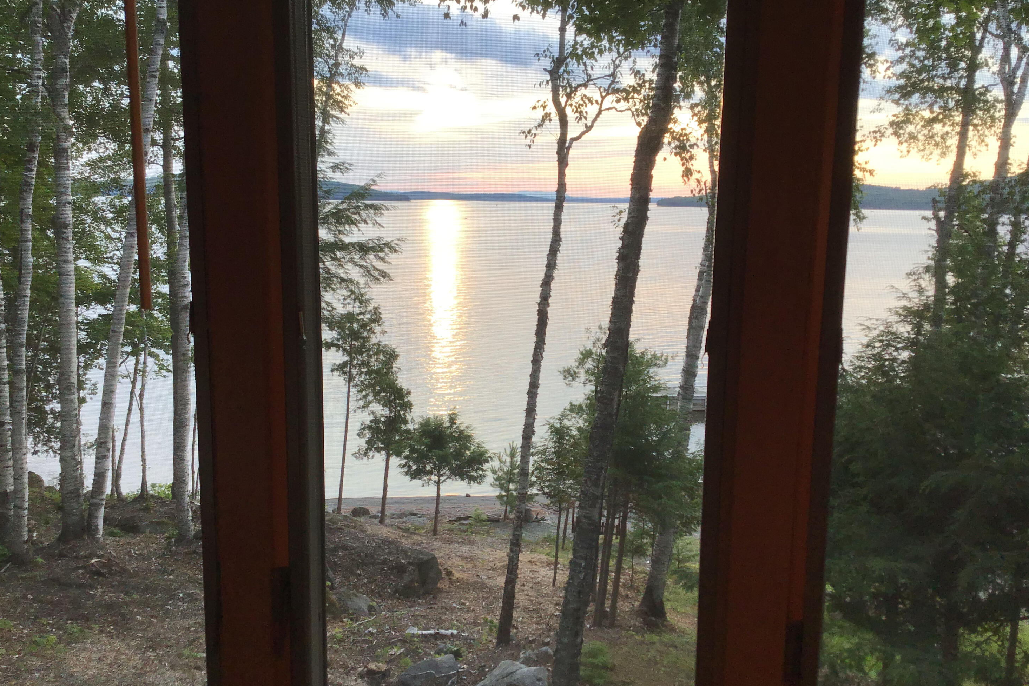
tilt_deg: -7.8
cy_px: 352
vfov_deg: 40.0
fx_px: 943
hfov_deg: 57.2
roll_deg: +1.3
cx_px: 519
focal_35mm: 33
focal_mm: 3.3
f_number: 2.4
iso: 25
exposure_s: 1/60
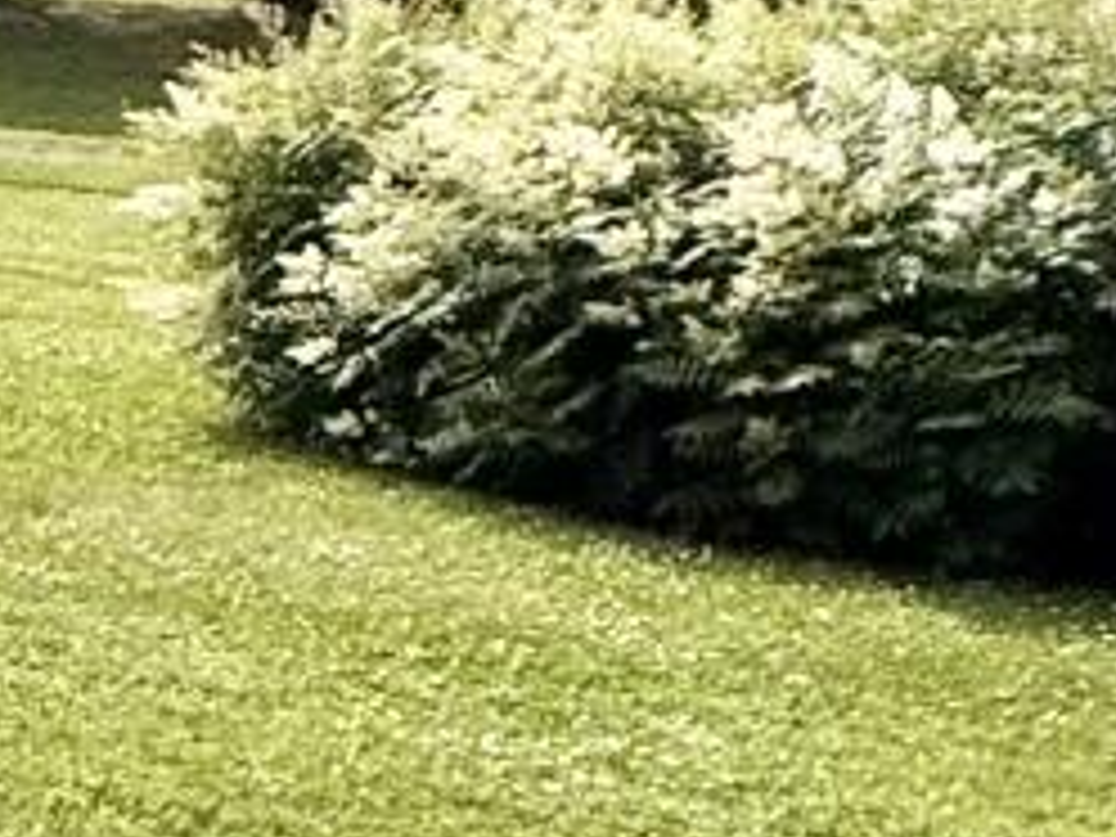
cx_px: -2192
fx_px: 3643
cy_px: 648
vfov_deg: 13.1
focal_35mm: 113
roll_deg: +0.2
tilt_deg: -12.3
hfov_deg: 11.2
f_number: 2.2
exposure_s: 1/5155
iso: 80
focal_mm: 2.22
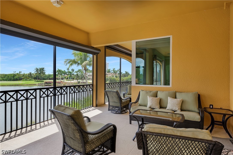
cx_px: 116
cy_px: 78
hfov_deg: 84.0
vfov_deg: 61.9
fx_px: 129
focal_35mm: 20
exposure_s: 1/160
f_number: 8
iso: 100
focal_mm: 20
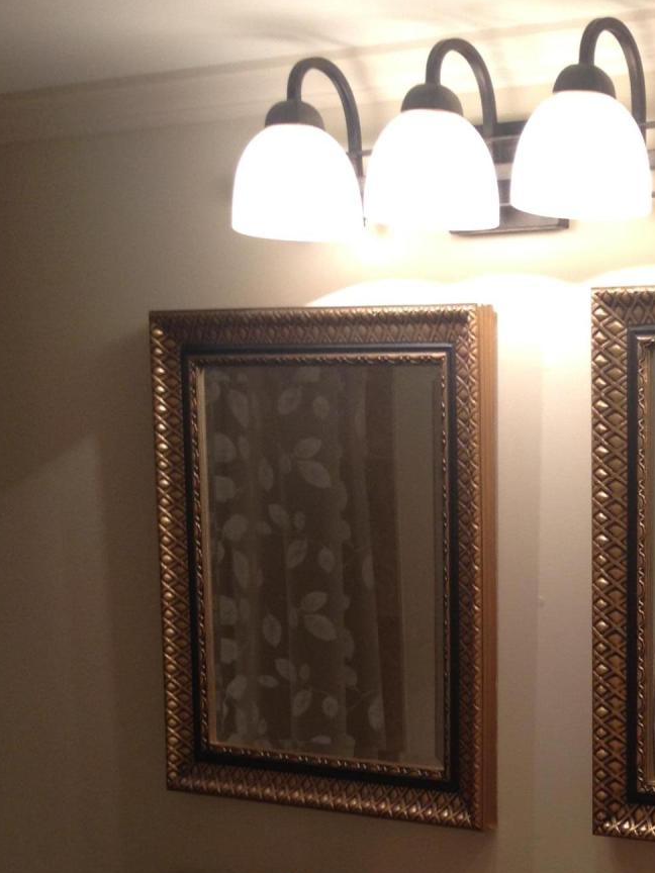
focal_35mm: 81
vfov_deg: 23.3
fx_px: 2044
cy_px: 845
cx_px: 667
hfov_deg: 17.7
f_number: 2.4
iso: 64
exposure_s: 1/40
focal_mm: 4.28
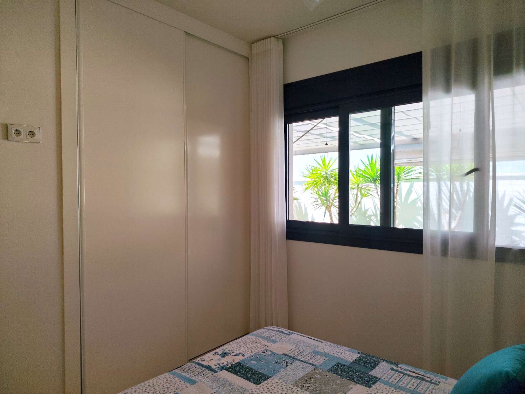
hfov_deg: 71.6
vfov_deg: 56.8
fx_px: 364
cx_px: 262
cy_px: 197
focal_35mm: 24
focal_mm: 5.24
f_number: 1.7
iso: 52
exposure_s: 1/172
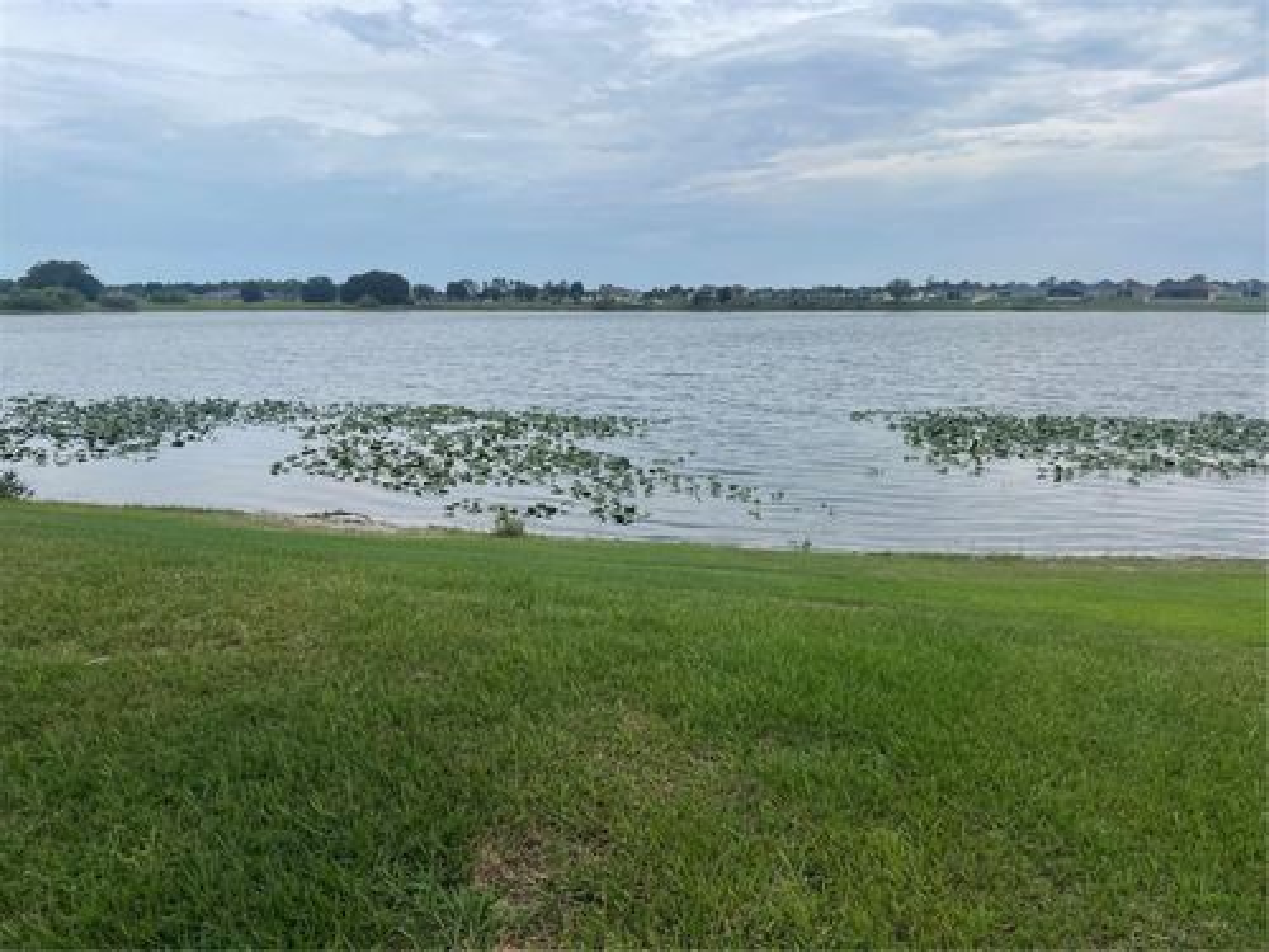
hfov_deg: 67.3
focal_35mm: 26
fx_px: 953
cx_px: 634
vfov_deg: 53.1
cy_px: 476
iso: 32
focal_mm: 4.2
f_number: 1.6
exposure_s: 1/3125
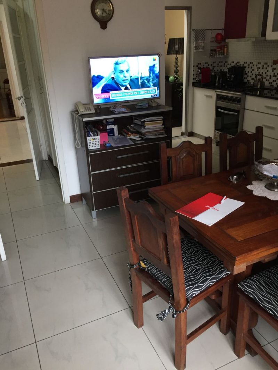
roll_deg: +2.9
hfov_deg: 48.2
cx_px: 139
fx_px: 310
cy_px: 185
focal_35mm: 29
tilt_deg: -23.2
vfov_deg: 61.6
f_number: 2.2
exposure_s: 1/33
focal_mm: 4.15
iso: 160
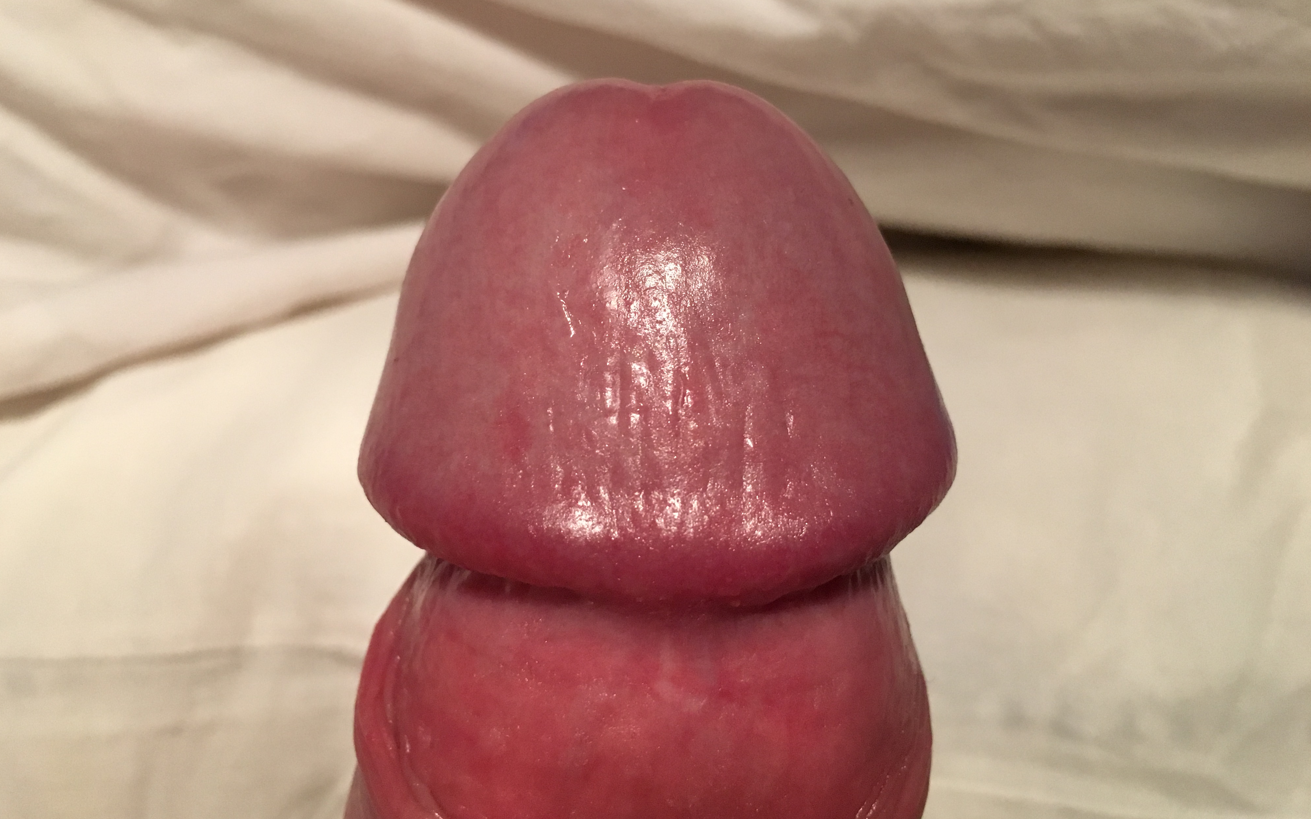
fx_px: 1108
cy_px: 403
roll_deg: -2.4
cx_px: 653
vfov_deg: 40.6
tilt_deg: -9.5
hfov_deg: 61.2
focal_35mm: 31
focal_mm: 4.15
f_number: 2.2
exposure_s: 1/25
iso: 200
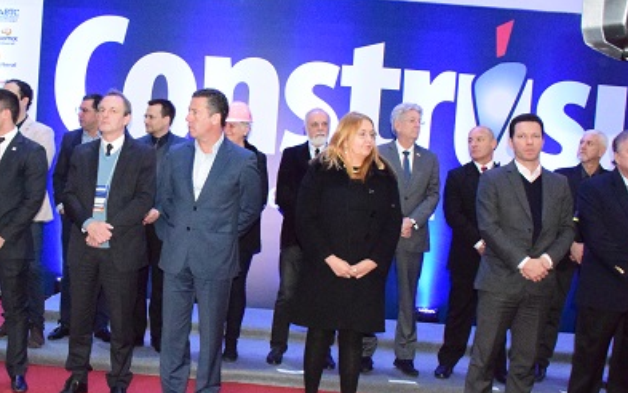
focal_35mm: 42
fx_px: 719
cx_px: 206
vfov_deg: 30.4
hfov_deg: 46.4
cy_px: 253
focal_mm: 18
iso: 12800
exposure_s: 1/60
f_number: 14
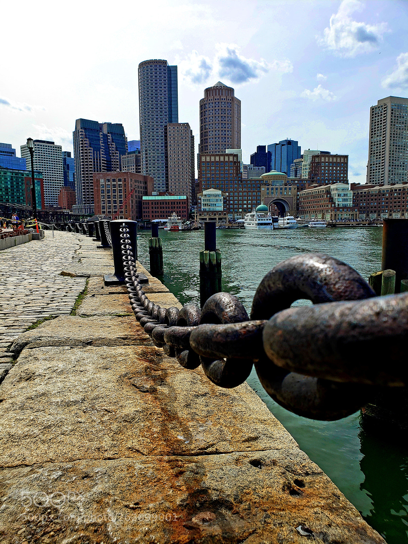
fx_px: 409
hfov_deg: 53.1
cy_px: 272
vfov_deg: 67.3
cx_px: 204
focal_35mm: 26
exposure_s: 1/882
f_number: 2.4
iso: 50
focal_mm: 4.3
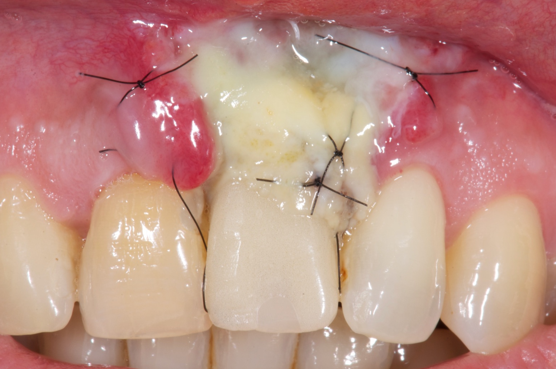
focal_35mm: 163
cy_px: 189
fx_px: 2506
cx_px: 284
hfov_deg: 12.7
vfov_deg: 8.4
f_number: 45
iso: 200
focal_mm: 105
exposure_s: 1/100
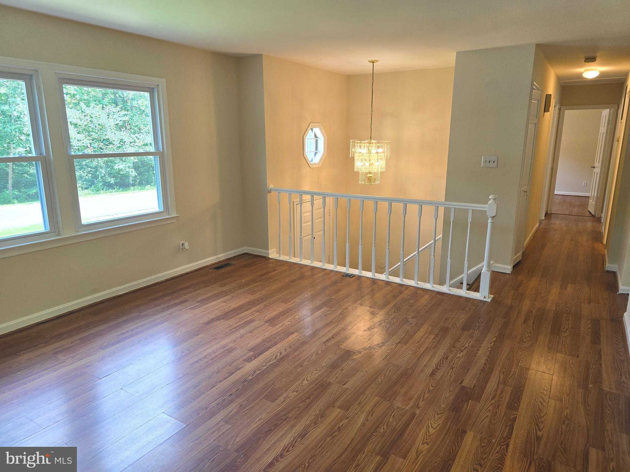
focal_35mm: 23
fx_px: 419
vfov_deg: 58.9
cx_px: 315
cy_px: 236
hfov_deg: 73.9
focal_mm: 6.3
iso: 64
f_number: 1.7
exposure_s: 1/120
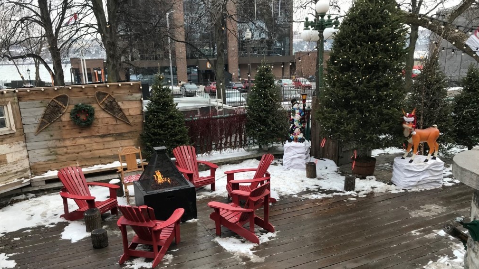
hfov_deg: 62.6
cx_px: 241
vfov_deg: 37.4
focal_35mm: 31
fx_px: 394
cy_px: 178
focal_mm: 3.99
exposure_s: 1/264
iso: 20
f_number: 1.8
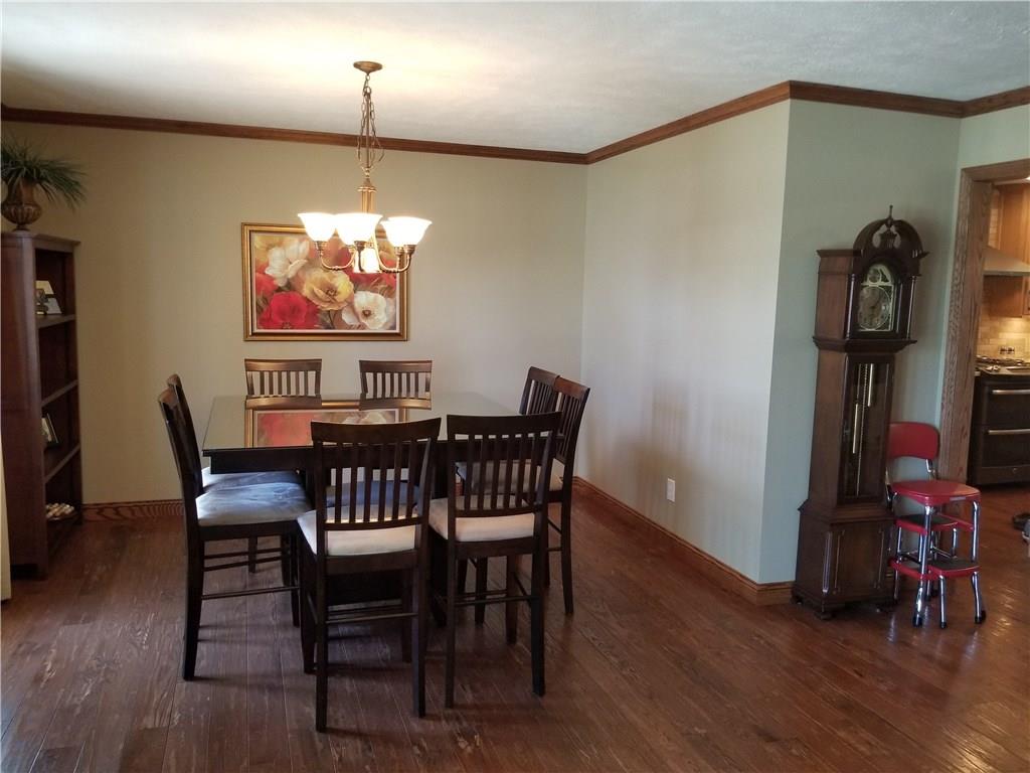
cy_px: 386
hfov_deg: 67.3
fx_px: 774
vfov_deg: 53.1
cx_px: 515
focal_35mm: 26
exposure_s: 1/40
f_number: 1.7
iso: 200
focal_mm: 4.25
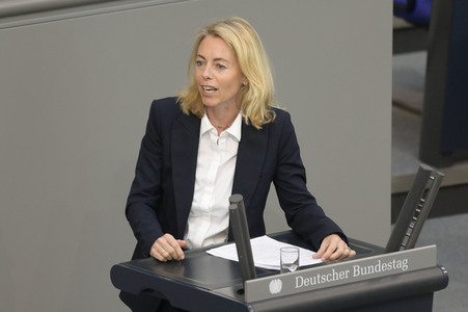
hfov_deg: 6.1
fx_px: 4417
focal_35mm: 340
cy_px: 156
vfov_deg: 4.0
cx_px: 234
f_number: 5.6
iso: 8000
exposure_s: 1/400
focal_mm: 340
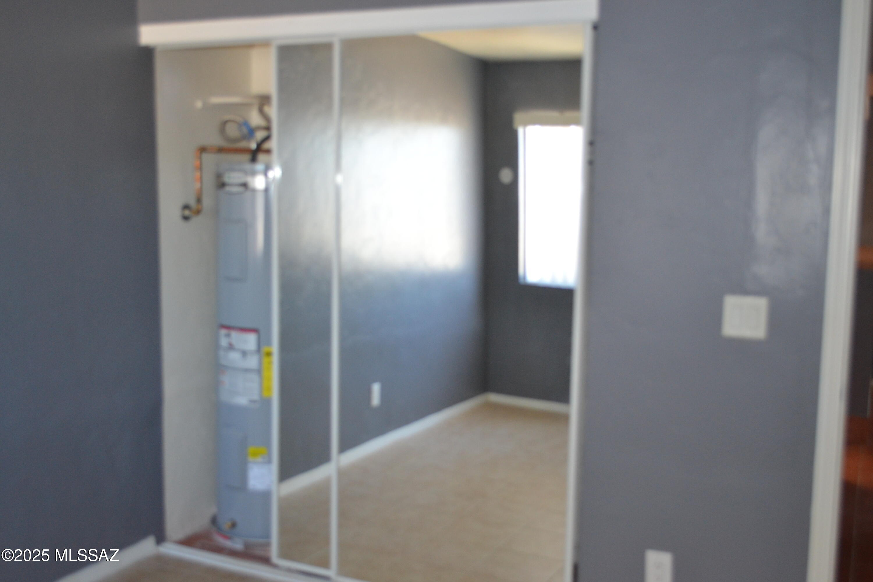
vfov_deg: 36.9
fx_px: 873
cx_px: 436
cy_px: 291
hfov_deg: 53.1
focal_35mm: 36
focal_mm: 24
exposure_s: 1/60
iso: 900
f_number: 4
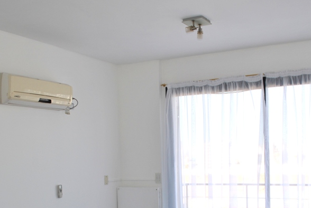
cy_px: 159
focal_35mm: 47
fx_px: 407
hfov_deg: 41.8
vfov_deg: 28.3
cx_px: 173
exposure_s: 1/200
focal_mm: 18
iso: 100
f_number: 4
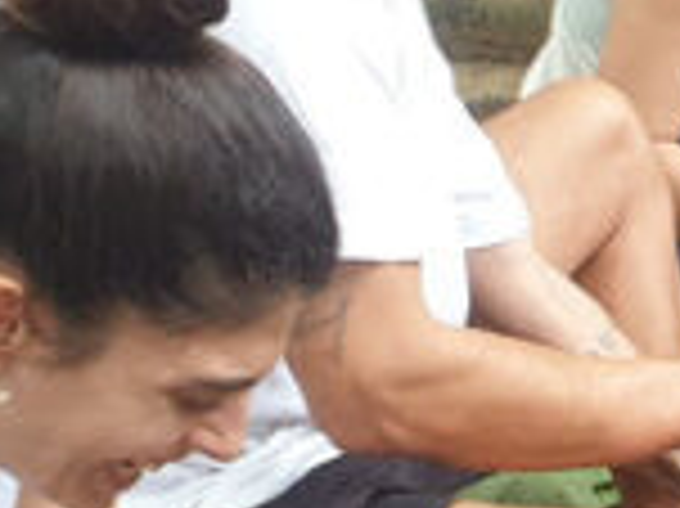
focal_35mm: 132
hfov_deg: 13.4
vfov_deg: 10.9
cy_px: 679
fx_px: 2591
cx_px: 1247
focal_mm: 4.3
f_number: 2.4
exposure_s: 1/100
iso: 160
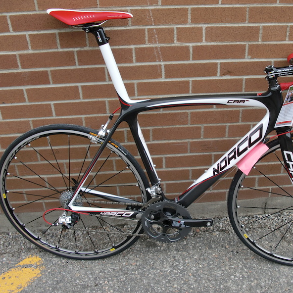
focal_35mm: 43
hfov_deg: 38.8
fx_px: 412
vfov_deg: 39.2
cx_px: 192
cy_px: 148
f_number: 2.8
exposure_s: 1/160
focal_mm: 6.3
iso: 64
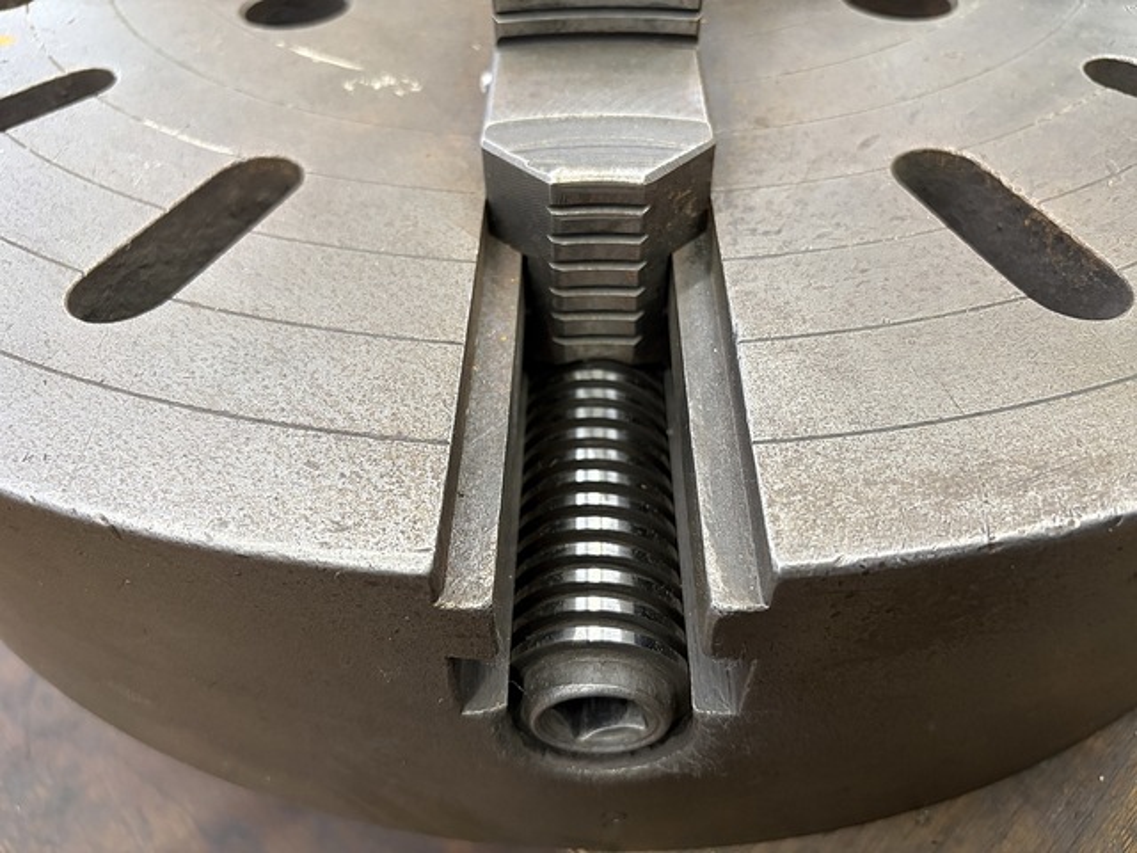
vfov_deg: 53.1
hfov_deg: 67.3
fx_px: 854
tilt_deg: -46.7
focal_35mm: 26
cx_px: 568
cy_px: 426
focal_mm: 5.96
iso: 250
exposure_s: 1/60
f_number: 1.6
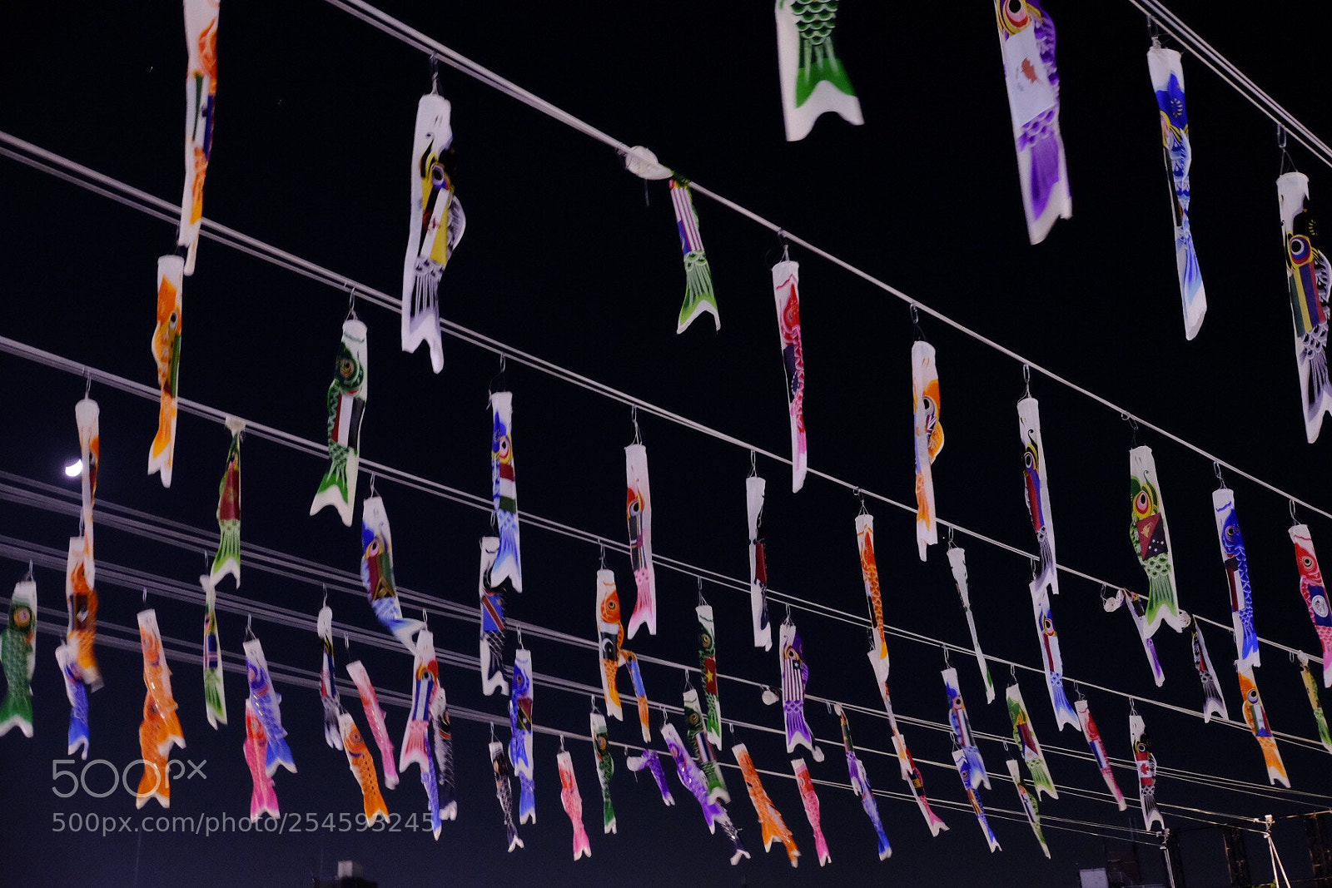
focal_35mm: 38
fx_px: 1406
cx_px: 666
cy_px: 444
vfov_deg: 35.1
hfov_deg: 50.7
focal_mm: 25.4
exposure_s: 1/8
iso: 3200
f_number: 3.2
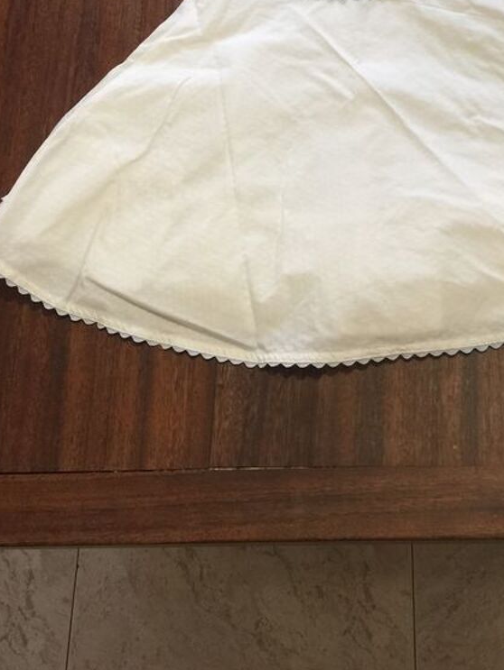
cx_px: 385
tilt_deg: -63.3
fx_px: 1009
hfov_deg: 27.6
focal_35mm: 52
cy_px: 74
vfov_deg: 34.8
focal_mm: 4.15
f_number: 2.2
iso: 64
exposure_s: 1/17
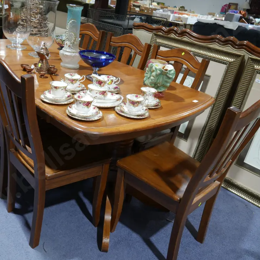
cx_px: 97
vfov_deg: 48.5
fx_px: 289
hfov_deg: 48.0
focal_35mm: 34
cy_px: 129
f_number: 3.5
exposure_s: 1/60
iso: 400
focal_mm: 14
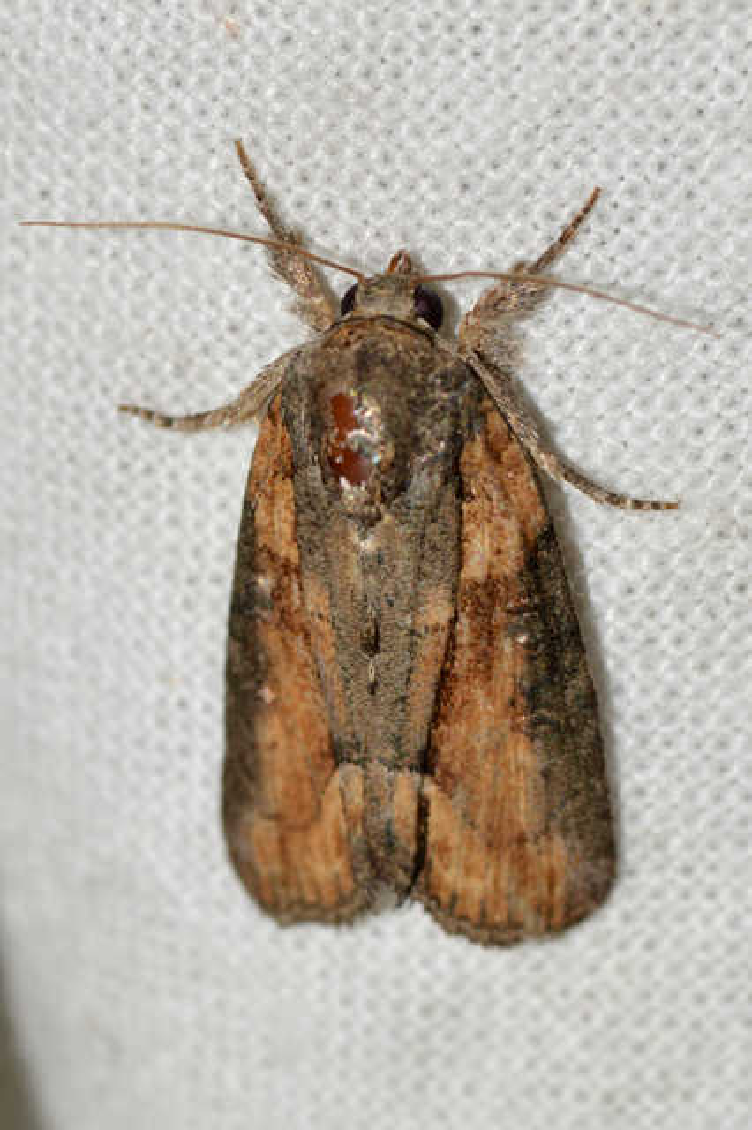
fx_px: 4705
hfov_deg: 9.1
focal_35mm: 150
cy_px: 565
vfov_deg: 13.7
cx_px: 376
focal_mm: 100
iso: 100
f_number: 20
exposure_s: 1/200
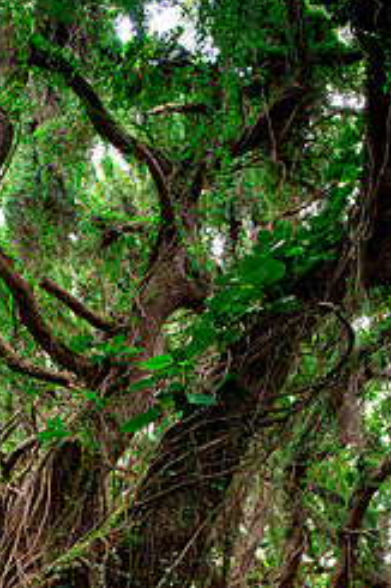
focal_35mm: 44
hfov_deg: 29.3
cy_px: 492
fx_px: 718
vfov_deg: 42.0
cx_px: 47
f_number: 2.8
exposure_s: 1/200
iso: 1600
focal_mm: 24
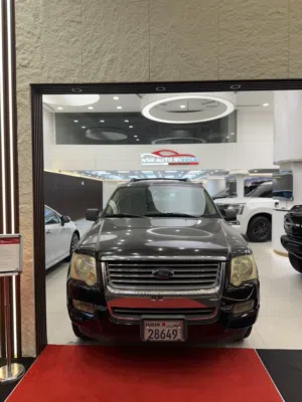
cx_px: 151
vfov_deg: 71.6
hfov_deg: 56.8
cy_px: 201
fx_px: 279
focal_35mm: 24
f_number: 1.78
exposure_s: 1/140
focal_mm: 6.76
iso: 50
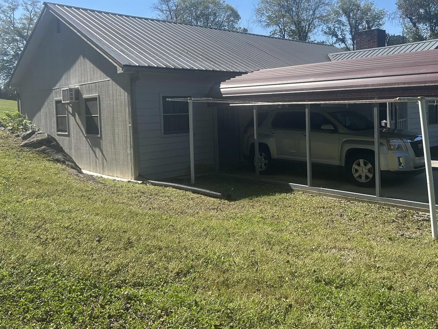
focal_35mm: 34
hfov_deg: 53.4
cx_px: 273
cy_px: 127
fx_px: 430
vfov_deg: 41.5
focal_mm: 5.7
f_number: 1.5
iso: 50
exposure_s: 1/2841
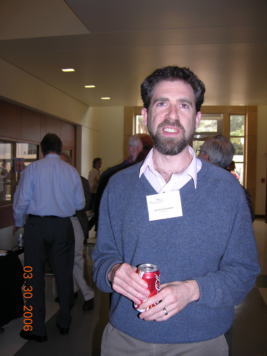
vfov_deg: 52.6
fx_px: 360
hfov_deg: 40.7
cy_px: 178
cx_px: 134
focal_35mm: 35
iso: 50
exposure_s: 1/60.1
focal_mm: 8.9
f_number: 2.8
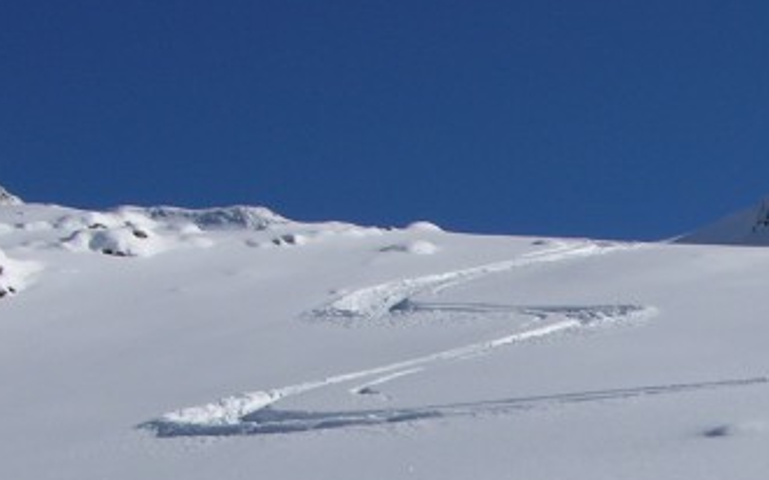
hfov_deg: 17.6
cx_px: 809
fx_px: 2409
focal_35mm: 115
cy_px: 627
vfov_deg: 11.1
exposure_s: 1/438
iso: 50
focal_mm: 8.9
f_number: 7.1
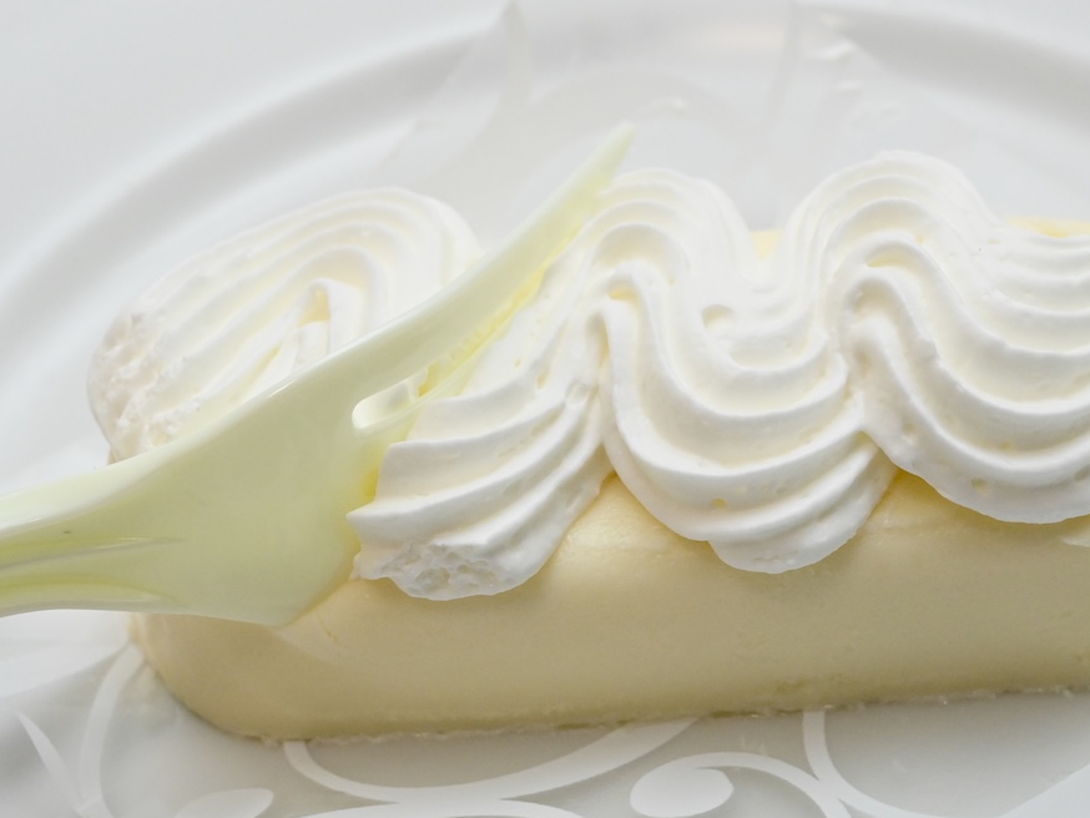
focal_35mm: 66
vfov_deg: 22.3
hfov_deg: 29.4
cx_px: 595
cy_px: 411
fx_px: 2079
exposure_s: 1/200
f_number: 18
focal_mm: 60
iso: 6400
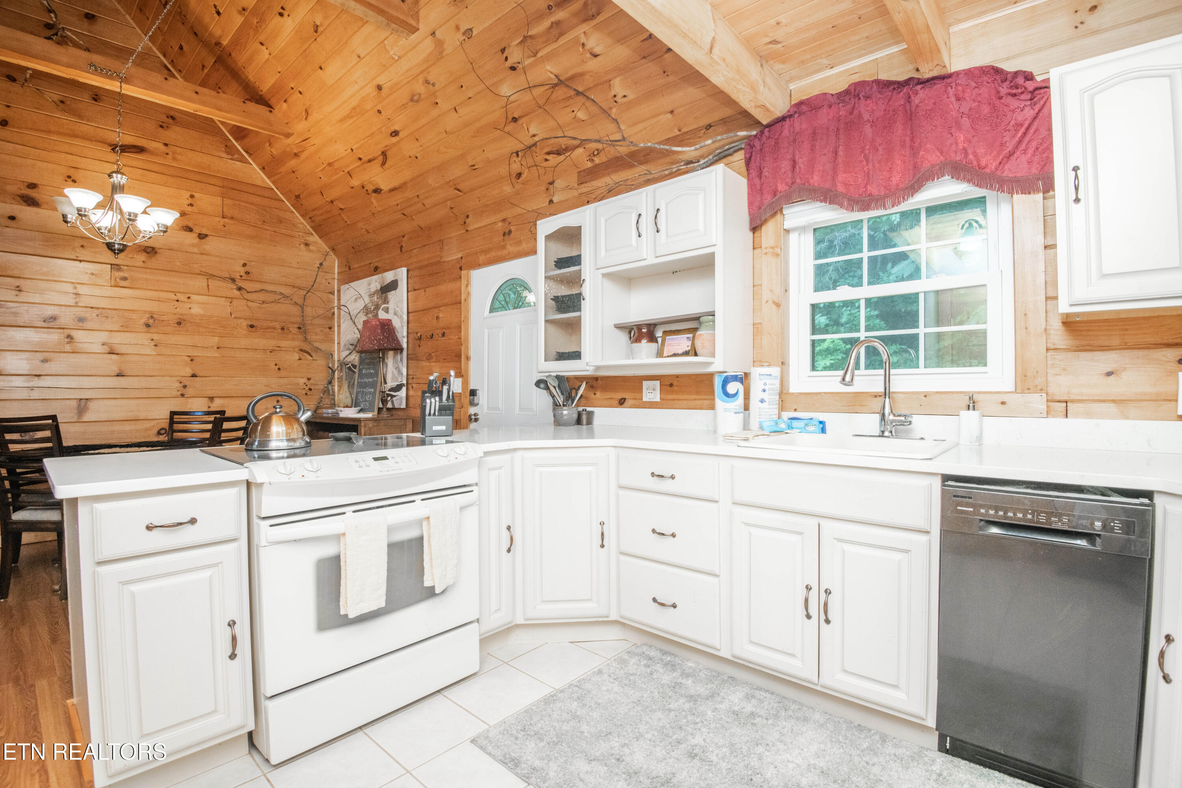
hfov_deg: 96.7
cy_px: 394
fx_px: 525
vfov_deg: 73.7
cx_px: 591
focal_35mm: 16
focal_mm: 16
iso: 500
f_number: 9
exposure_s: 1/30
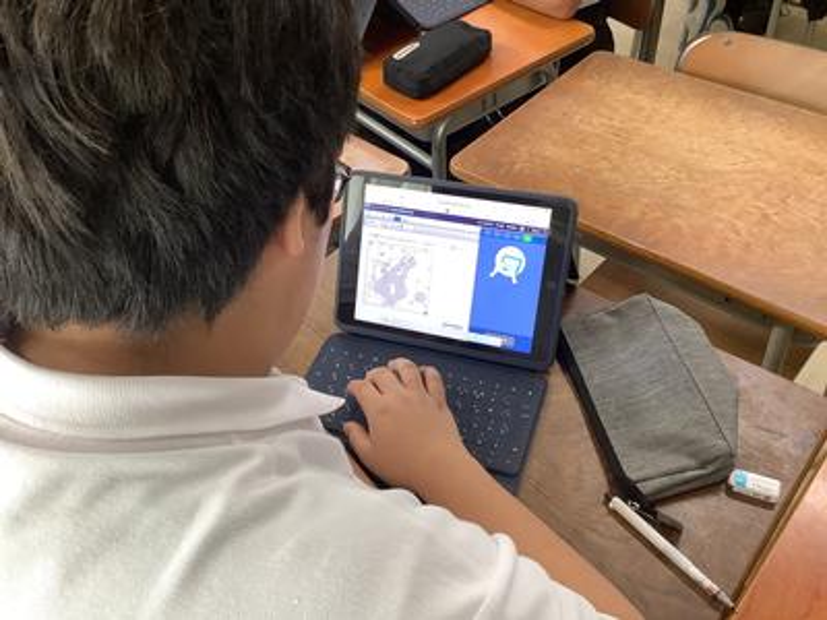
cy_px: 310
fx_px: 741
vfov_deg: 45.4
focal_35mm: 31
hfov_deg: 58.4
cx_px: 414
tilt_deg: -46.1
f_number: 2.4
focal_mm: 3.3
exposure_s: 1/60
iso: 125
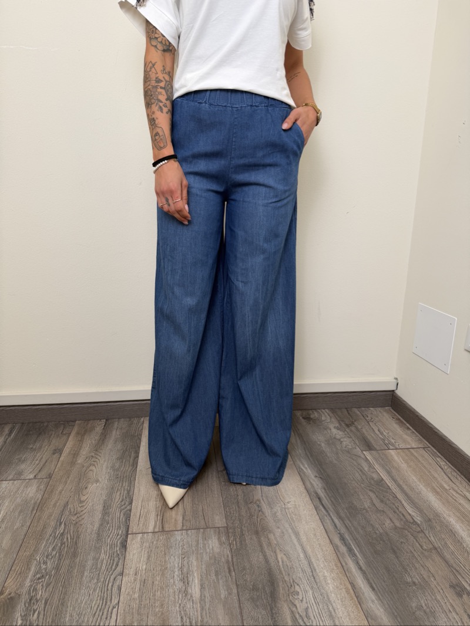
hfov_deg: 56.8
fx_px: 435
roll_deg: -1.7
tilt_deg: -14.3
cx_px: 235
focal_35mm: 24
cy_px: 313
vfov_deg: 71.6
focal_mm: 6.76
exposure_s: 1/219
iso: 64
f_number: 1.78
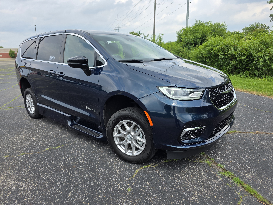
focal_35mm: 23
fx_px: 181
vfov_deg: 58.9
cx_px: 136
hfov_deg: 73.9
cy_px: 102
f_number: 1.7
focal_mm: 6.3
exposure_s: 1/3972
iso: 80
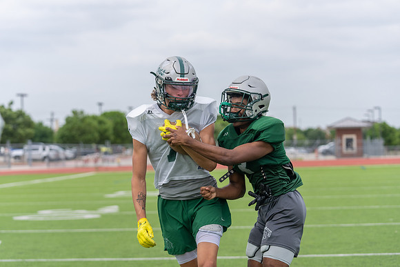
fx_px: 989
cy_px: 134
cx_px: 200
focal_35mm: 89
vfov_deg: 15.4
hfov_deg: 22.9
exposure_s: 1/1250
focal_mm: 89
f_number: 3.5
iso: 160
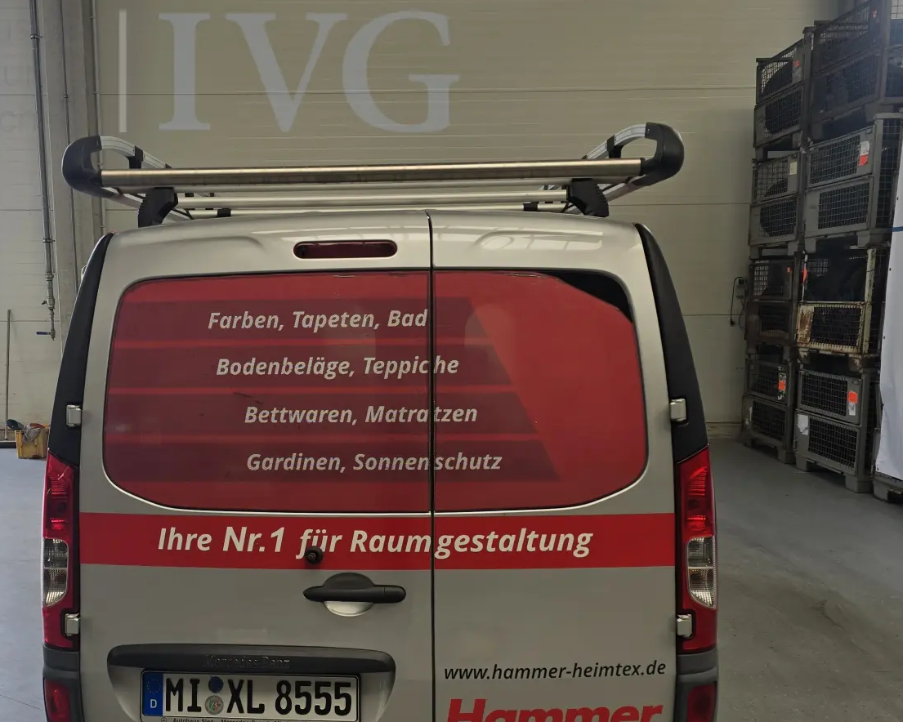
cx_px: 342
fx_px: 1042
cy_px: 481
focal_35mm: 39
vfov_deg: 37.8
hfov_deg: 46.5
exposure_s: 1/180
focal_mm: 6.3
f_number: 1.7
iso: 25
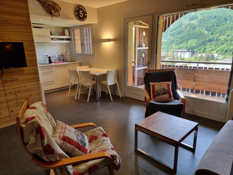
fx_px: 162
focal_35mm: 24
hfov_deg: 71.6
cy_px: 88
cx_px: 116
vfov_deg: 56.8
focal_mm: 6.7
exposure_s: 1/100
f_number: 1.8
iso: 80
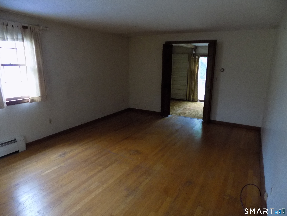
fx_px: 191
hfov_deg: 73.9
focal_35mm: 23
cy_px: 108
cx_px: 144
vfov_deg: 58.9
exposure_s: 1/13
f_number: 3.1
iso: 400
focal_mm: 4
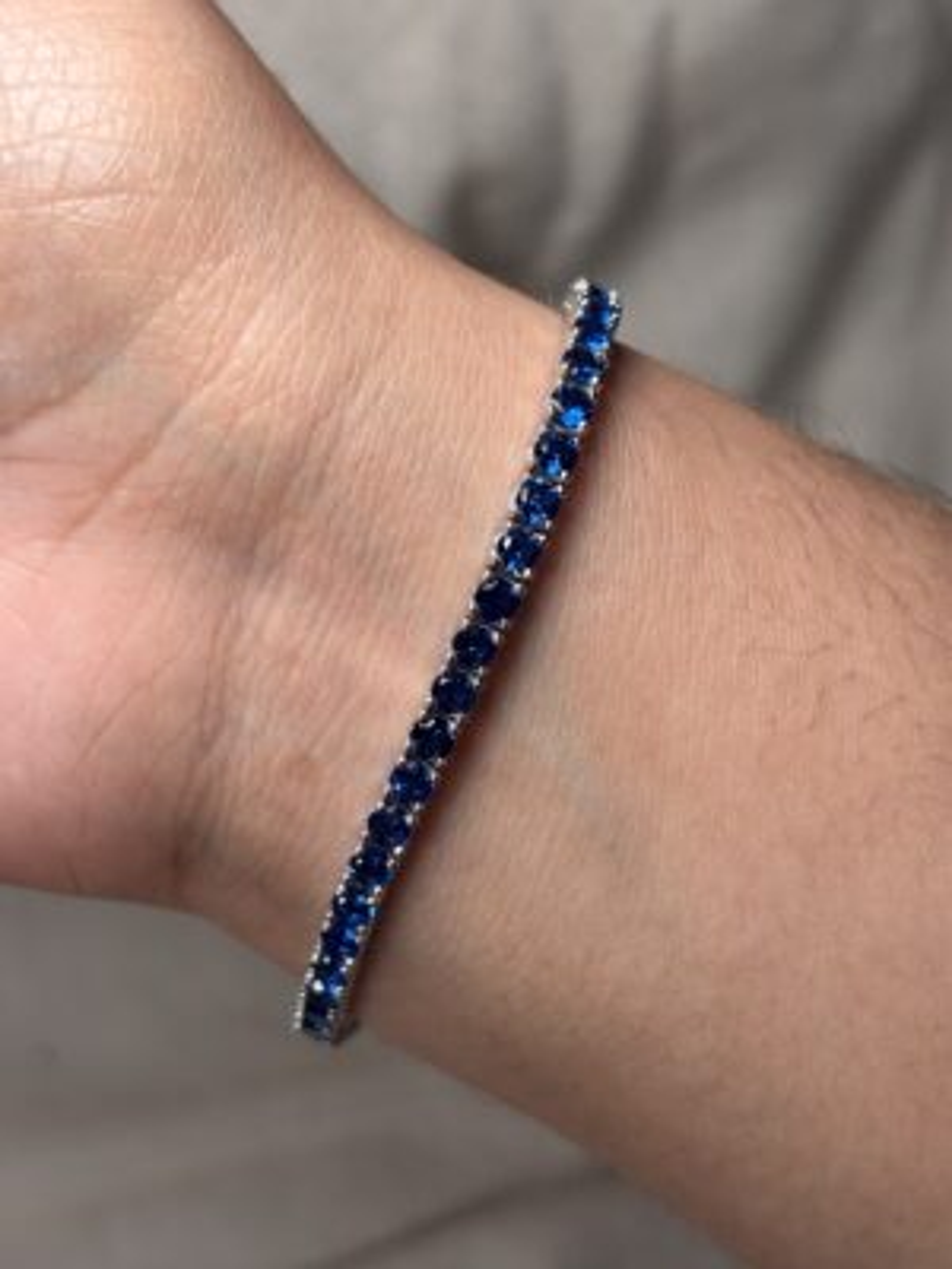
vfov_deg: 36.8
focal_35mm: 52
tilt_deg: -59.1
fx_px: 1907
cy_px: 634
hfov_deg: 28.0
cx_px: 476
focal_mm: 5.96
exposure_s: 1/196
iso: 32
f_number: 1.6
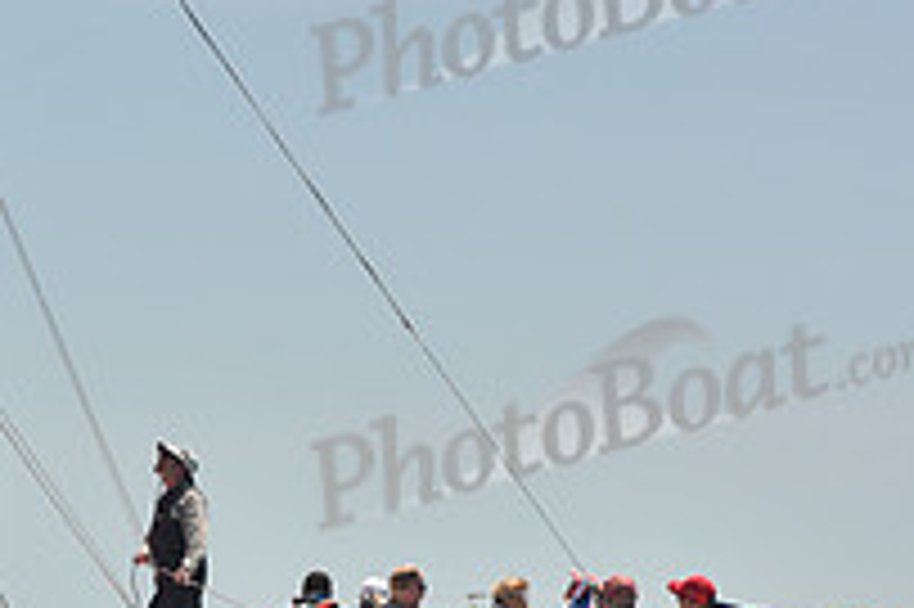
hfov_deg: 5.9
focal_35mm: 349
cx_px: 81
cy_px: 709
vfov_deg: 3.9
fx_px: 8853
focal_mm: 122
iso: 250
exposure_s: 1/800
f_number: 5.6
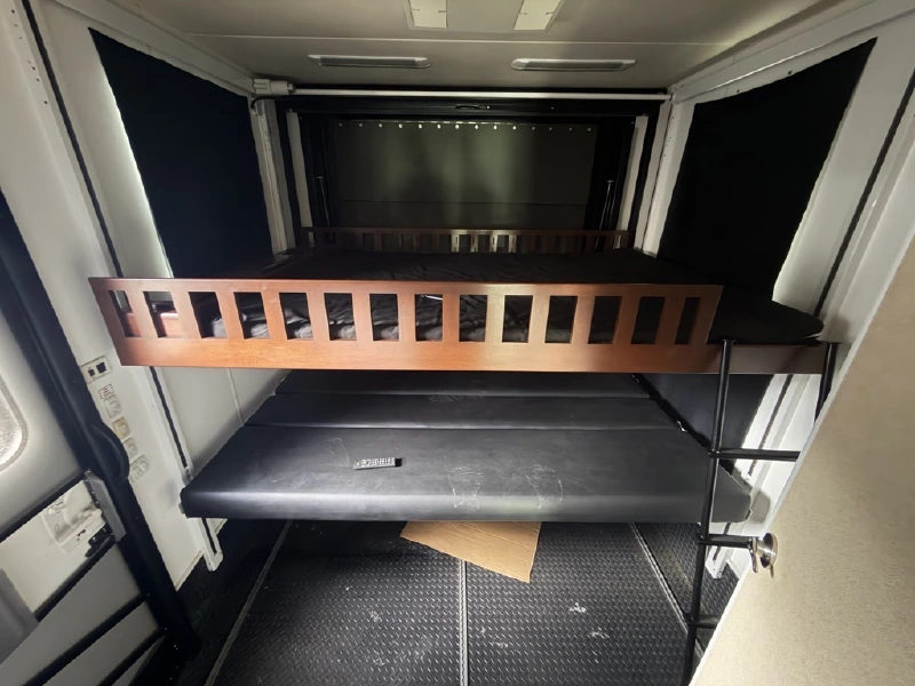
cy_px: 343
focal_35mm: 14
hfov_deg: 102.1
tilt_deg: -23.2
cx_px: 458
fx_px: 370
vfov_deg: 85.7
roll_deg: -0.9
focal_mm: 2.22
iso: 1000
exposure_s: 1/4
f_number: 2.2
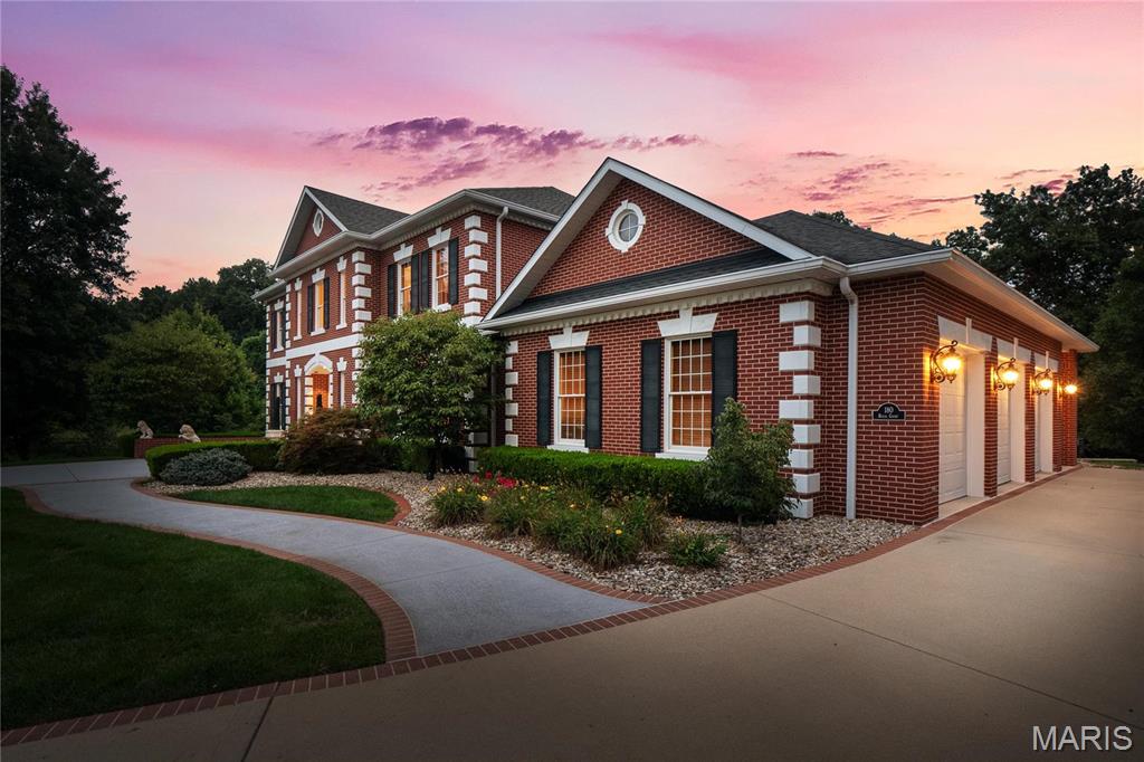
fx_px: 572
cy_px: 381
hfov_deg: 90.0
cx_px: 572
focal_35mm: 18
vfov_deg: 67.3
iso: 400
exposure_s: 1/3
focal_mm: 9
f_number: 8
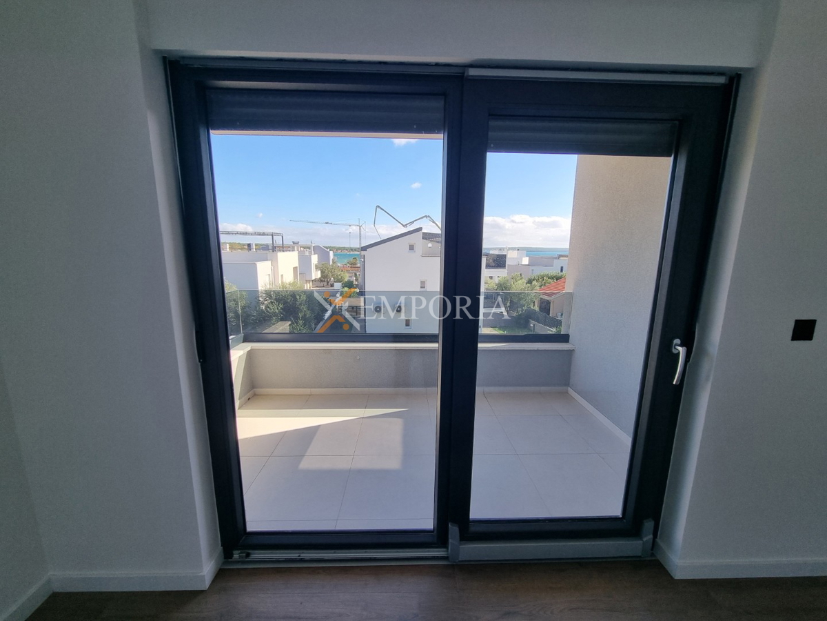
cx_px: 414
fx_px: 311
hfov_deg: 106.2
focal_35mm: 13
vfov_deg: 89.9
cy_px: 310
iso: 50
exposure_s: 1/538
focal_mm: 2.2
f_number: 2.2
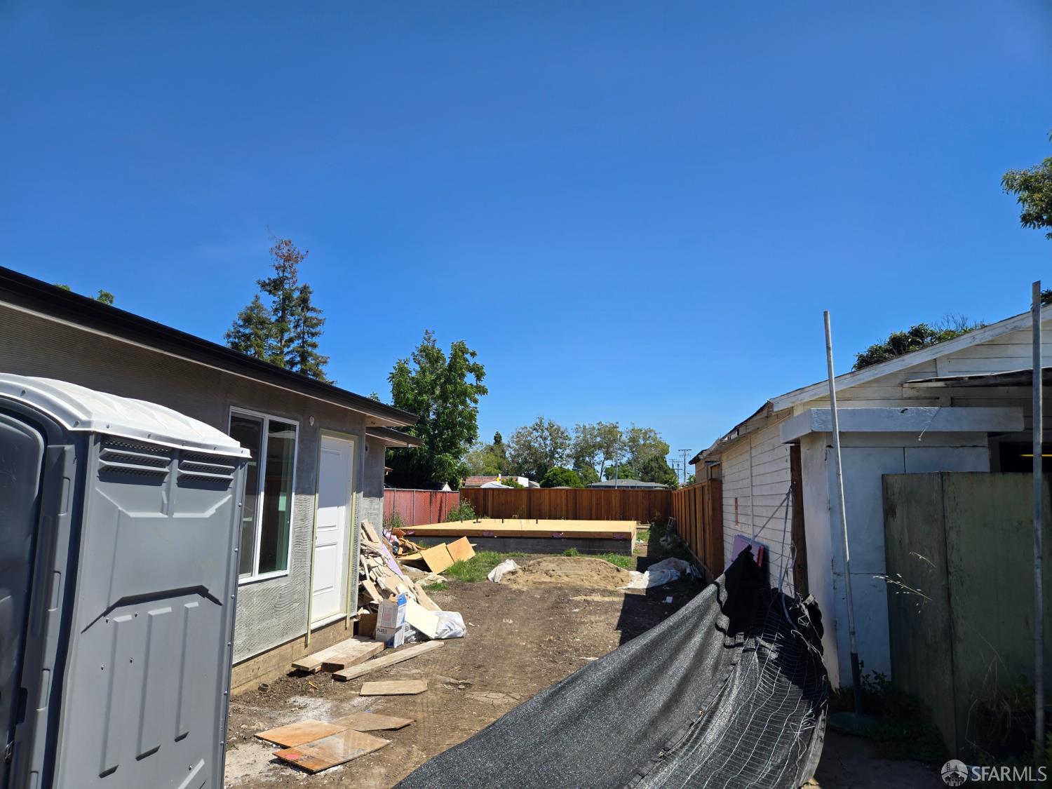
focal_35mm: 23
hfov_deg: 73.9
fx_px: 699
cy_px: 394
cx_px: 526
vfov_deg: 58.9
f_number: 1.8
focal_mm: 5.4
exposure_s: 1/2027
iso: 25
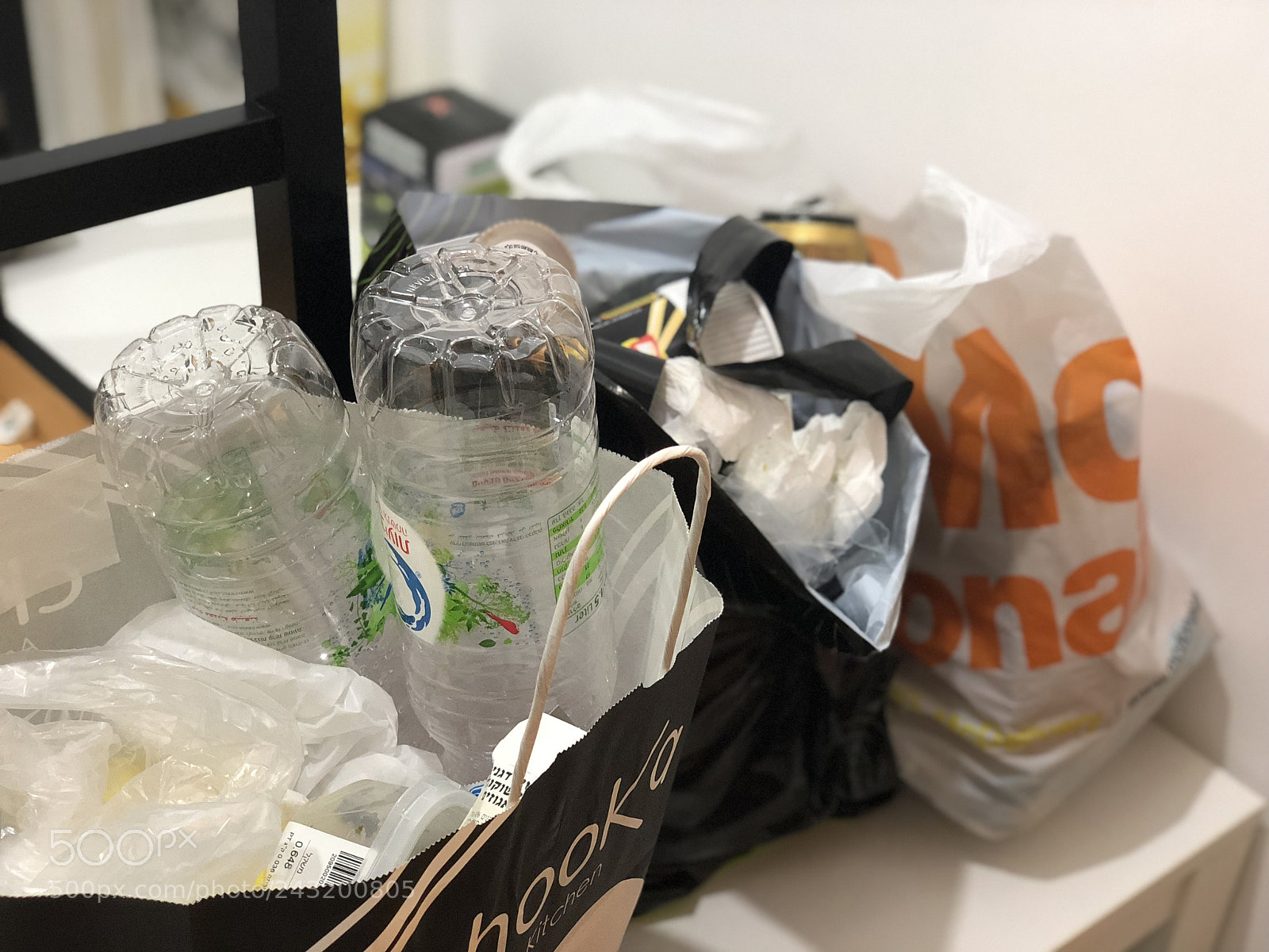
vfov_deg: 28.0
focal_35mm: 52
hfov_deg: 36.8
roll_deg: -4.2
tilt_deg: -33.6
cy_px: 476
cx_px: 634
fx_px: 1906
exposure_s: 1/20
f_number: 2.4
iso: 160
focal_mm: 6
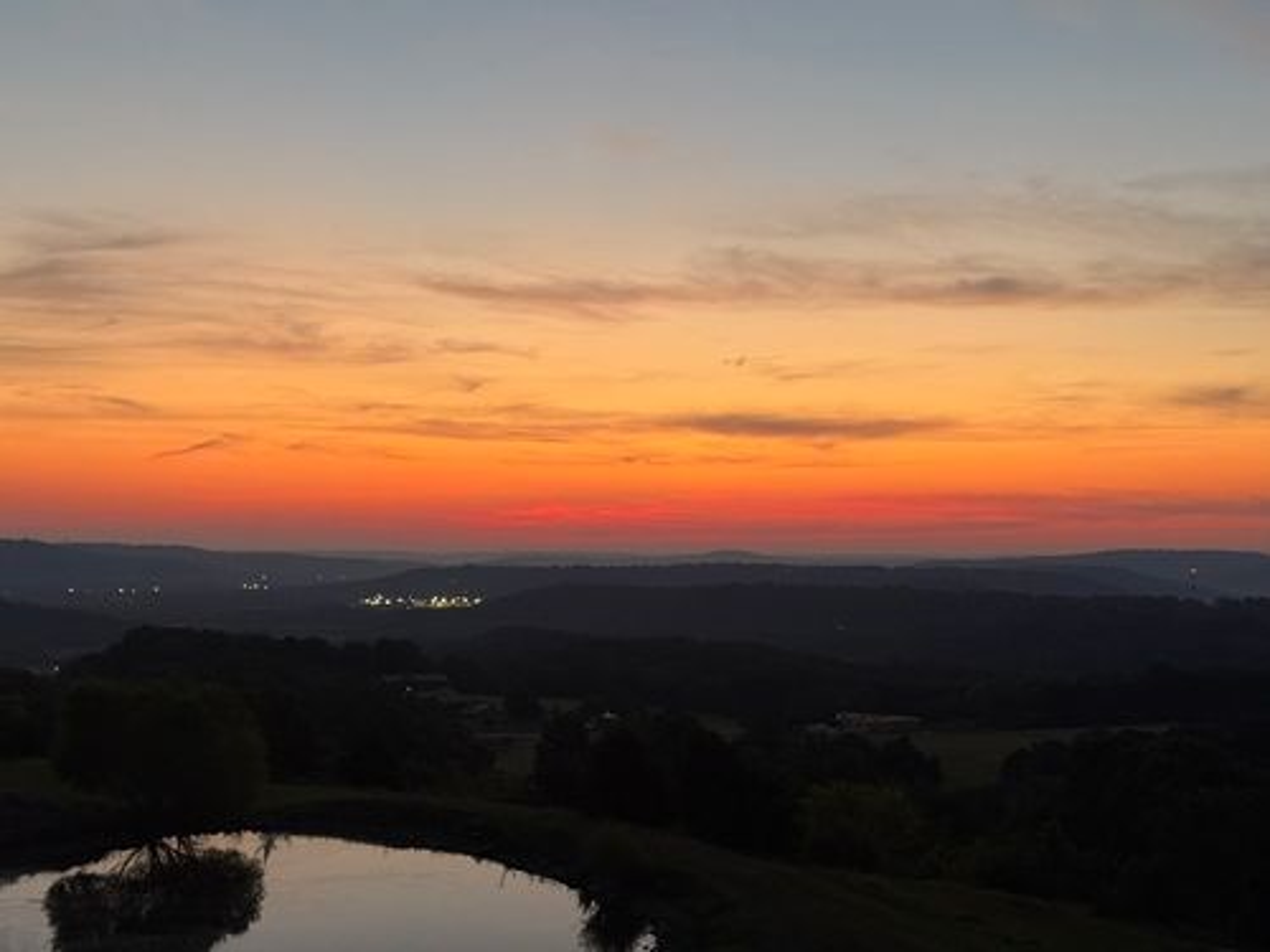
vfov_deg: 30.3
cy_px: 476
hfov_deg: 39.7
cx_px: 635
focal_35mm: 48
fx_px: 1761
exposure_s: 1/60
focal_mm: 6.76
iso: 250
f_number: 1.78
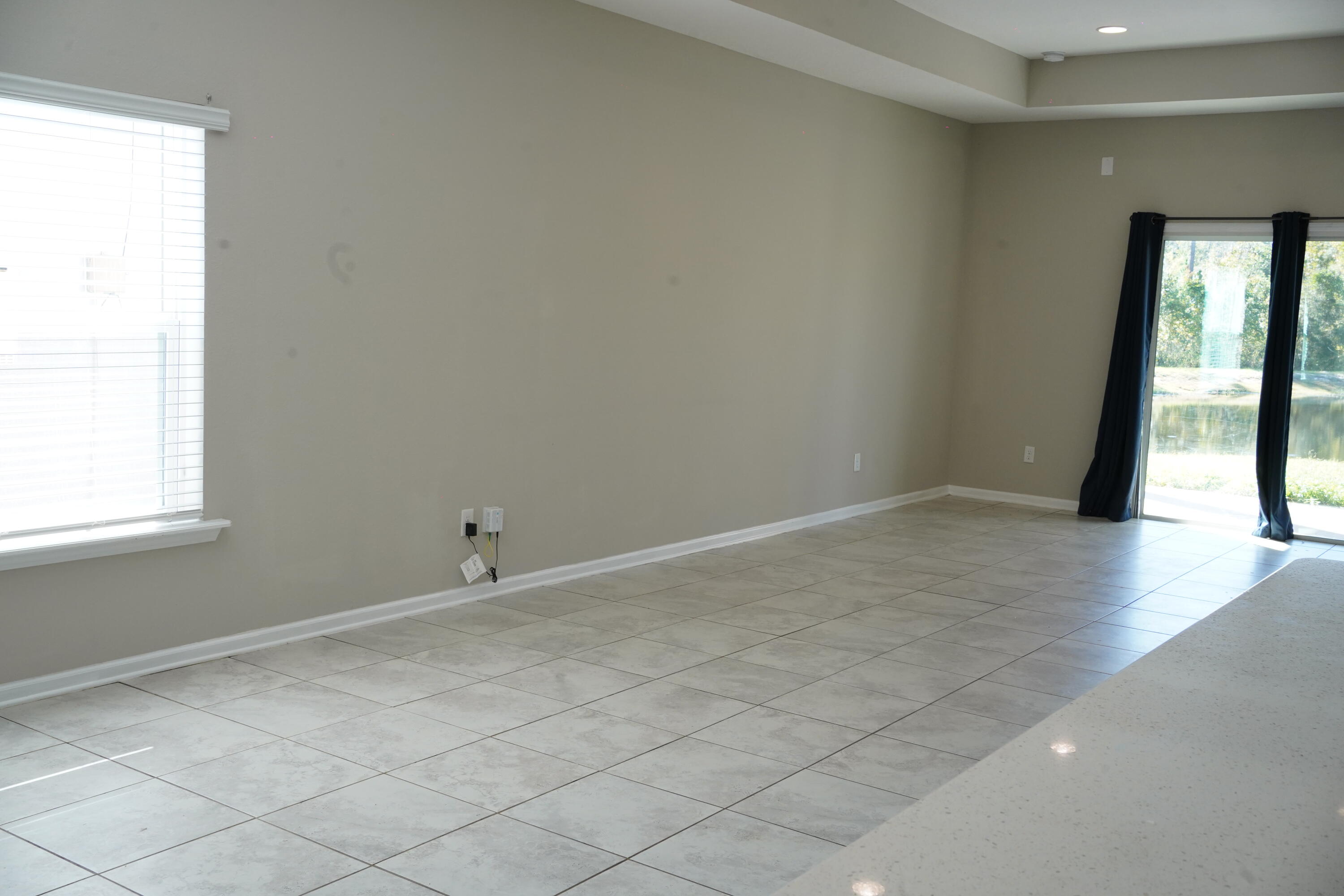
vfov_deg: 37.9
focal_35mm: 35
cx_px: 672
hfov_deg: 54.4
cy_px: 448
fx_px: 1307
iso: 1600
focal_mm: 35
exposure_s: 1/60
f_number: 11
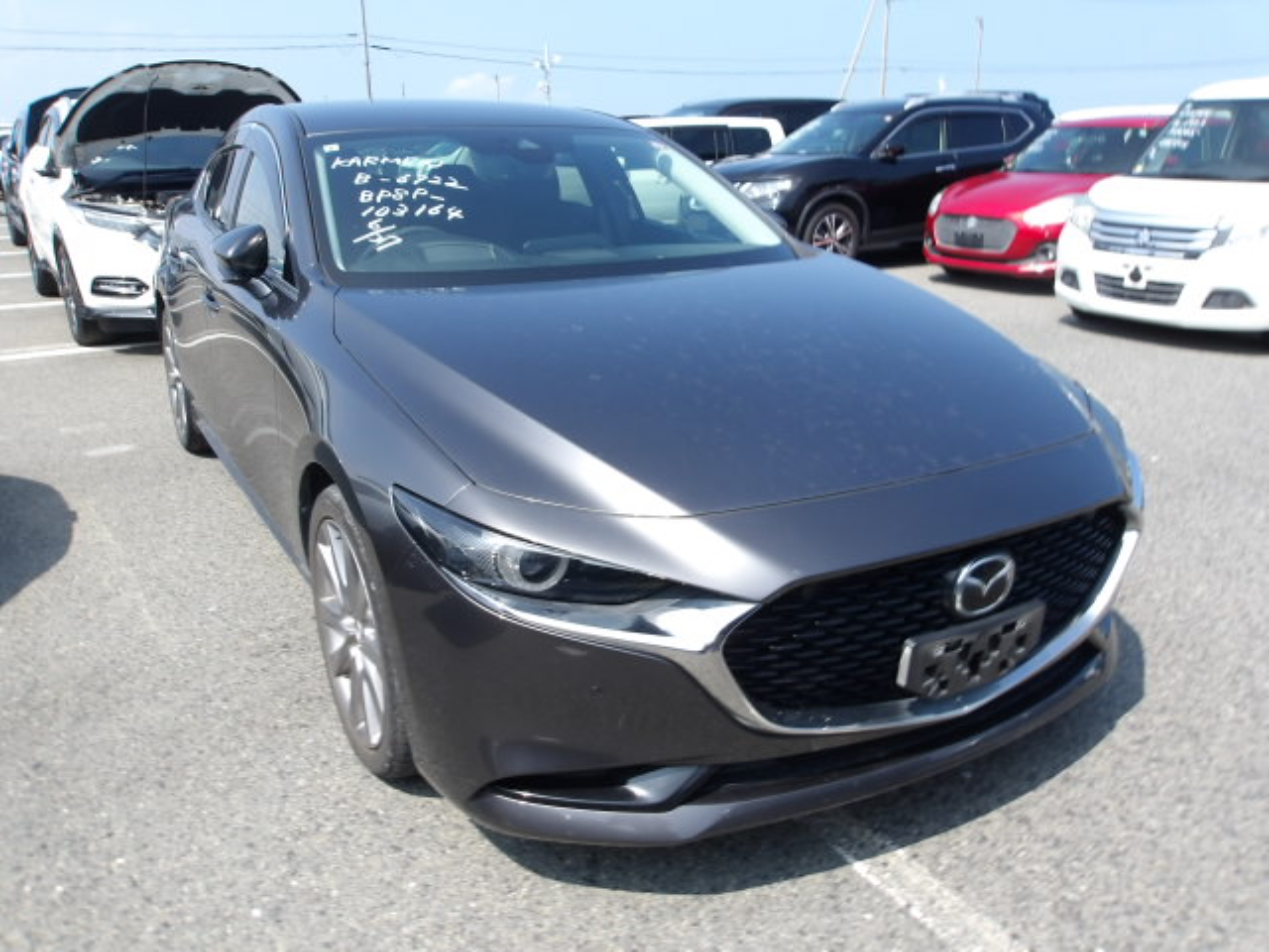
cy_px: 476
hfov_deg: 65.3
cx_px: 634
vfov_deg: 51.4
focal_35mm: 27
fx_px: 990
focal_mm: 4.9
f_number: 10.4
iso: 100
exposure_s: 1/60
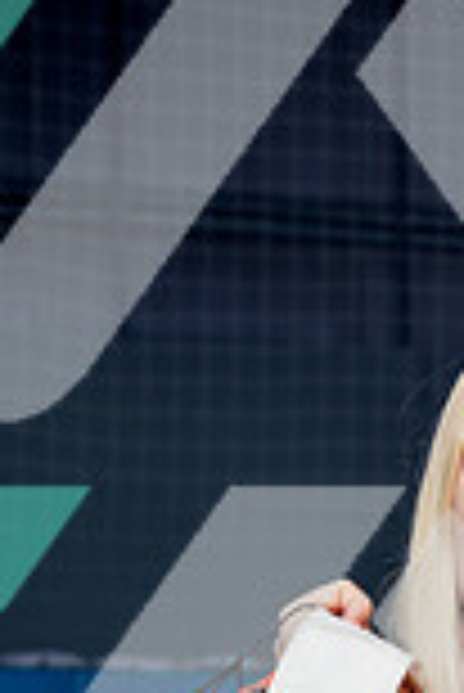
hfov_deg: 7.5
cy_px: 727
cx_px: 766
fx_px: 3472
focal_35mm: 180
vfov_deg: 11.3
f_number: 5
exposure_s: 1/200
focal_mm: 46
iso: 250
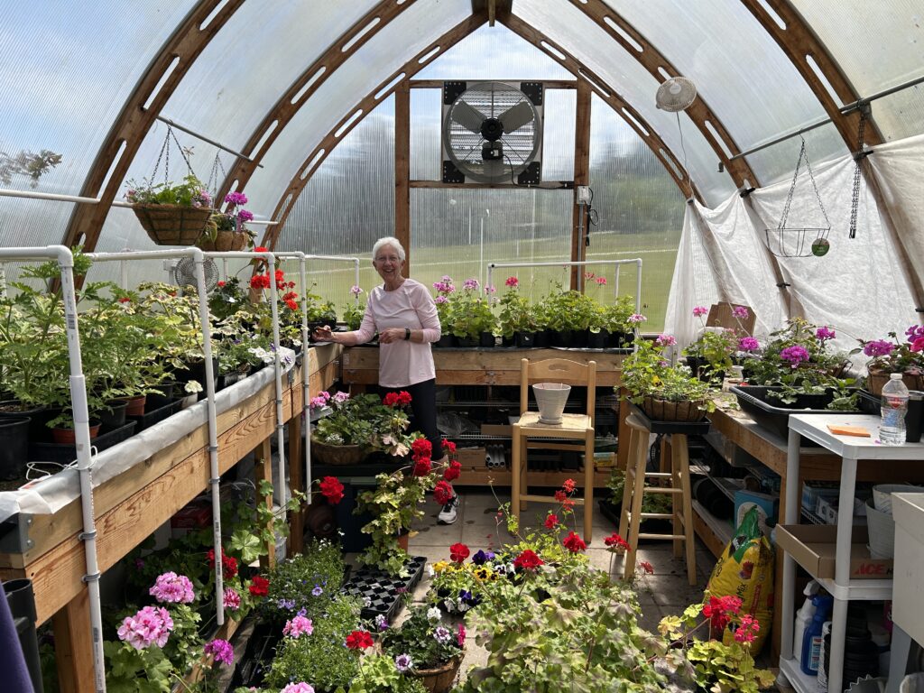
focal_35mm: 26
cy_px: 346
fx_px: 694
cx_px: 462
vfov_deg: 53.1
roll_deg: -0.5
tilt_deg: -7.6
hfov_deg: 67.3
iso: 50
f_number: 1.5
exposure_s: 1/2208
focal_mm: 5.7
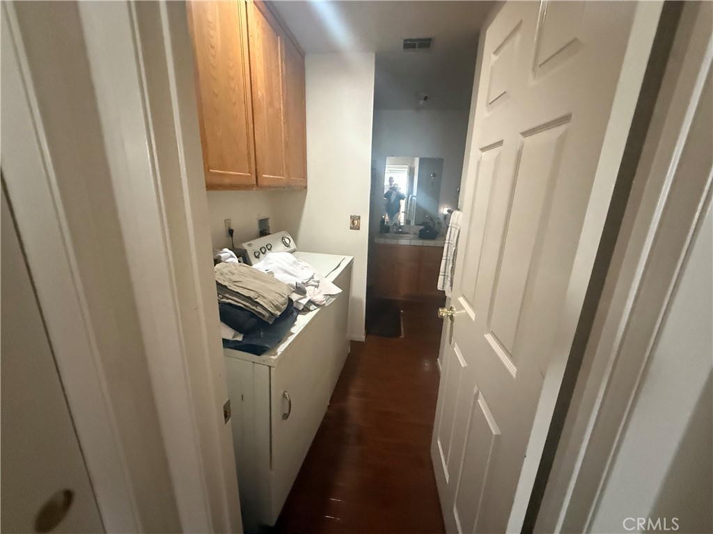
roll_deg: -1.8
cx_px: 356
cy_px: 267
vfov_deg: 85.7
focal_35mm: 14
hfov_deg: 102.1
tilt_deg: -15.4
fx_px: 288
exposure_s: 1/60
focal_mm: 2.22
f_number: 2.2
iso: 1250
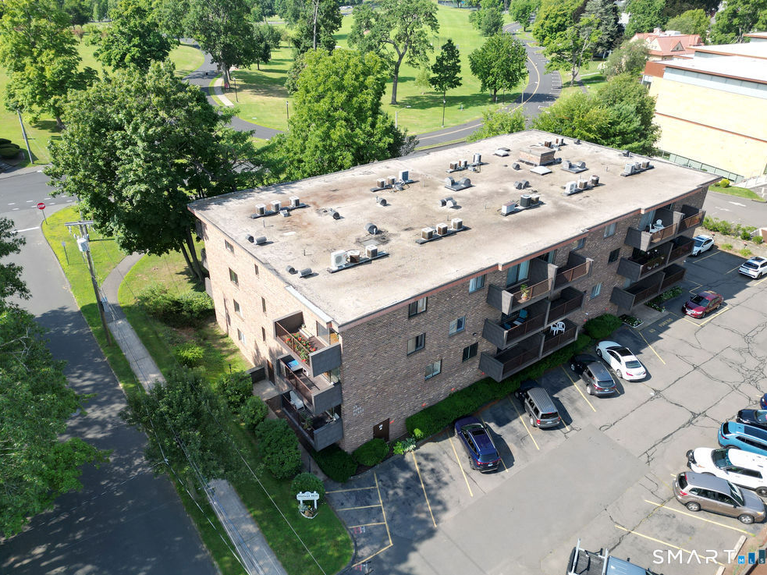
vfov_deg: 54.9
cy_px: 281
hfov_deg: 69.4
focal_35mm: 25
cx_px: 382
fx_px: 554
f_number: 1.7
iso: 100
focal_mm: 6.72
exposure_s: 1/1250
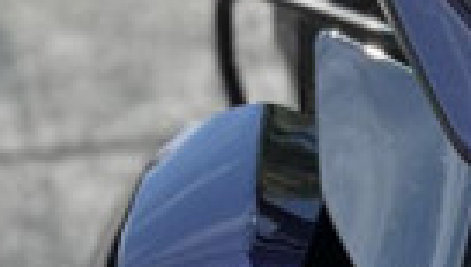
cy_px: 347
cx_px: 729
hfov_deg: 9.4
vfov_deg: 5.5
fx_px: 2777
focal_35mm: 222
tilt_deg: -19.9
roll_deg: +2.9
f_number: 1.6
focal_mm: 5.1
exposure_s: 1/1802
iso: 50
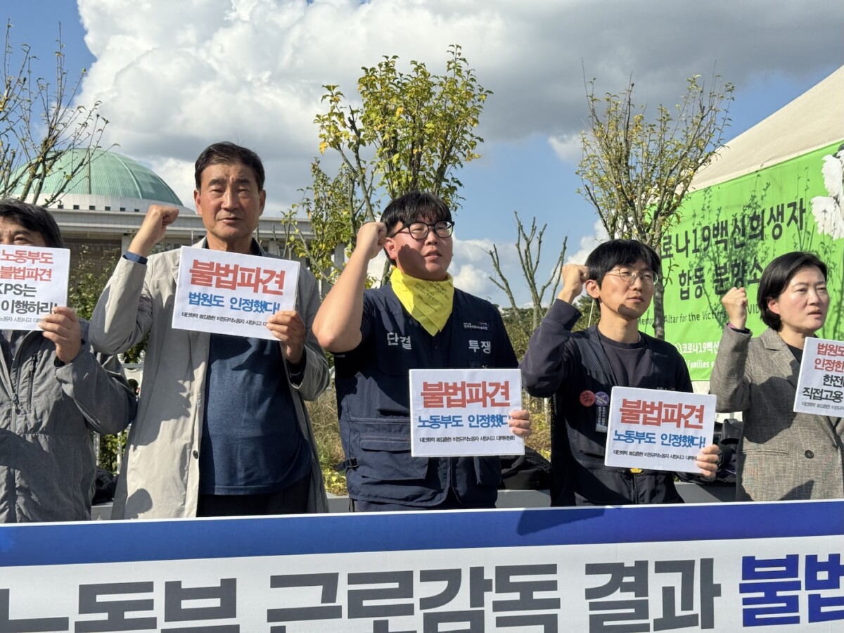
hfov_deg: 39.7
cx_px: 422
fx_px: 1170
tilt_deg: +4.0
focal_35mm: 48
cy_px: 316
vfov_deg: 30.3
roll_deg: +0.4
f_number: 1.78
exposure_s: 1/4310
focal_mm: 6.76
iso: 64
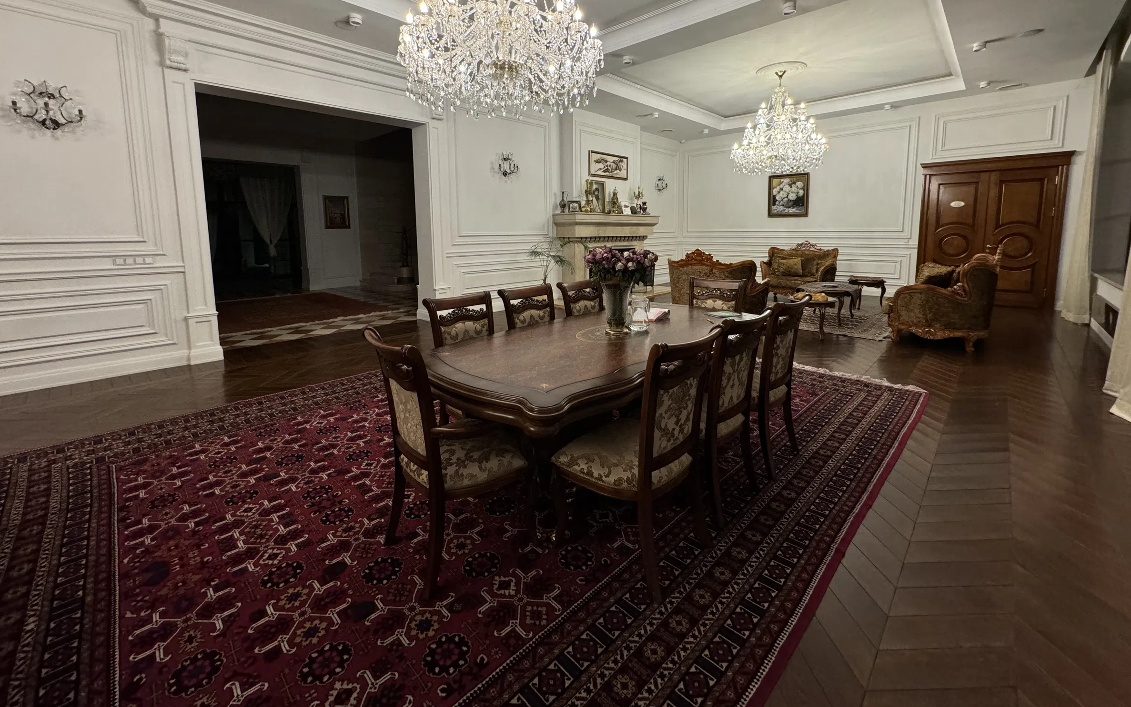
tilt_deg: -6.7
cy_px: 284
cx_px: 566
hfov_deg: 101.5
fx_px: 462
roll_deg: +0.5
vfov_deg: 74.0
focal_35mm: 15
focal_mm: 2.22
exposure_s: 1/100
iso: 320
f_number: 2.2
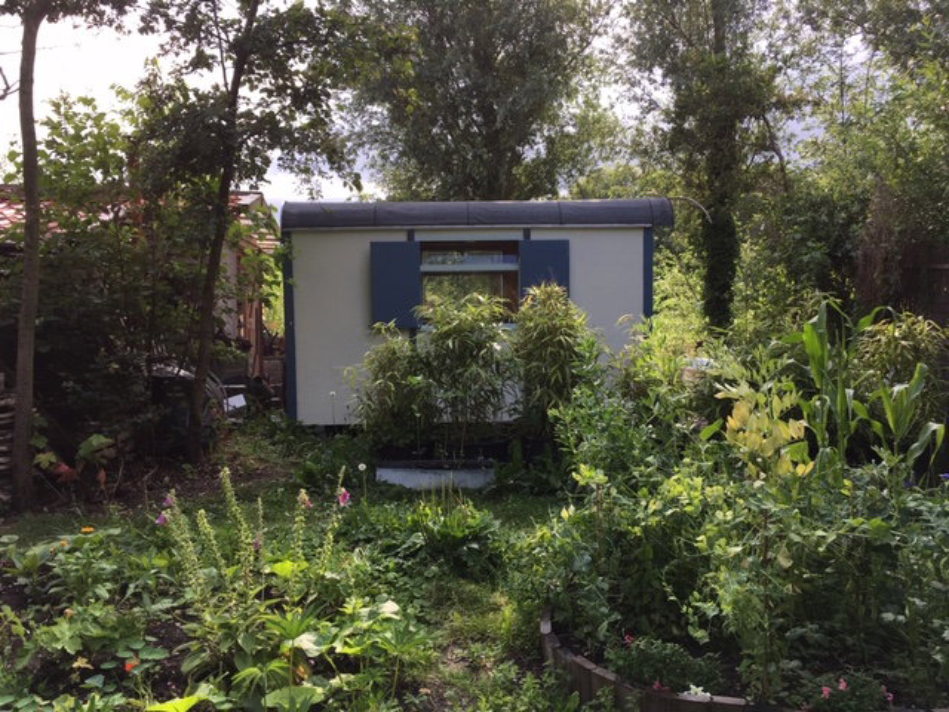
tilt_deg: -4.5
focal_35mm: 29
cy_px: 356
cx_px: 474
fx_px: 795
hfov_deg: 61.7
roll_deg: -0.4
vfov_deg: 48.2
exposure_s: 1/324
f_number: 2.2
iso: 25
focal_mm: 4.15
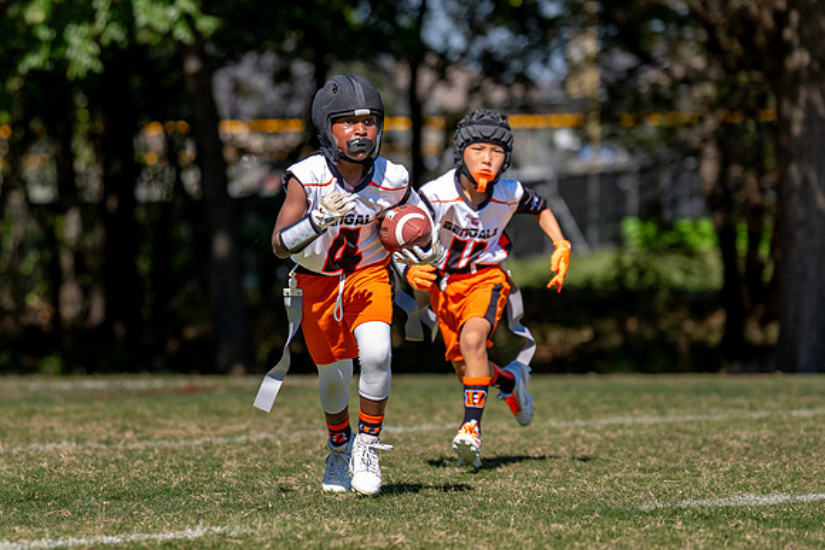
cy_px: 314
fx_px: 4998
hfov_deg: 9.4
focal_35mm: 218
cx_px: 250
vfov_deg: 6.3
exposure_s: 1/2500
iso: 160
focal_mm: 129
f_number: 2.8
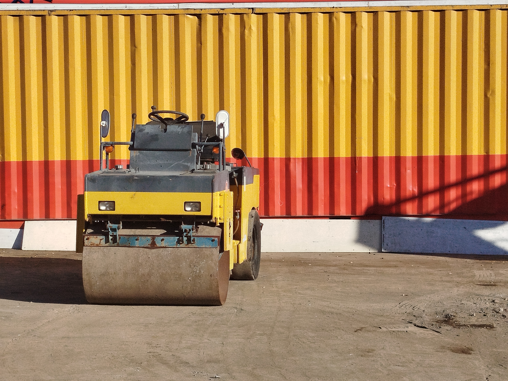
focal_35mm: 31
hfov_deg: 58.4
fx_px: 455
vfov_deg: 45.4
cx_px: 254
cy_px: 190
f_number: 1.7
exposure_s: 1/921
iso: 50
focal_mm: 5.31
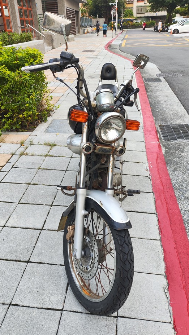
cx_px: 92
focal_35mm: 27
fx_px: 240
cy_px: 166
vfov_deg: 69.8
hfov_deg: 42.9
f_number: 1.8
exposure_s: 1/60
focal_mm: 4.68
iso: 78
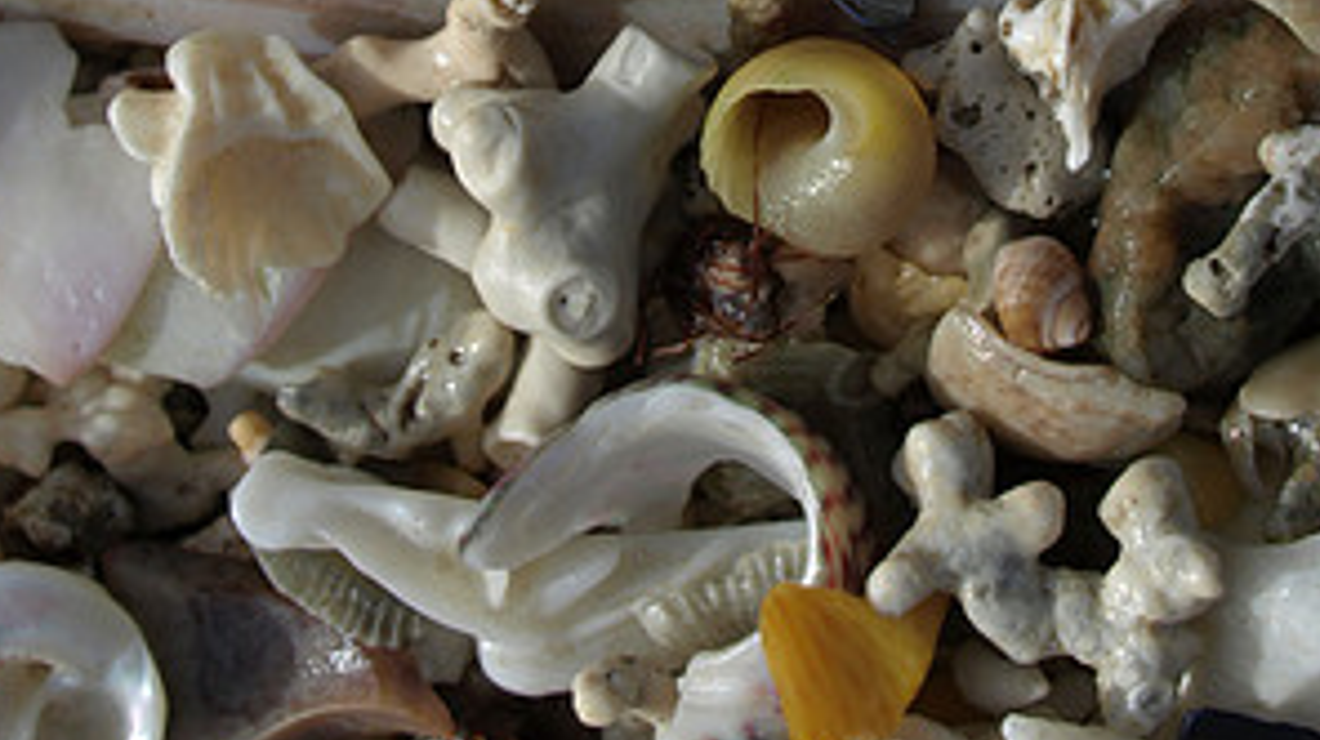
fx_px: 4057
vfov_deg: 10.3
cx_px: 720
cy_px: -156
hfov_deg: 18.5
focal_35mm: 116
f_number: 13
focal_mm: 35
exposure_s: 1/160
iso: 100
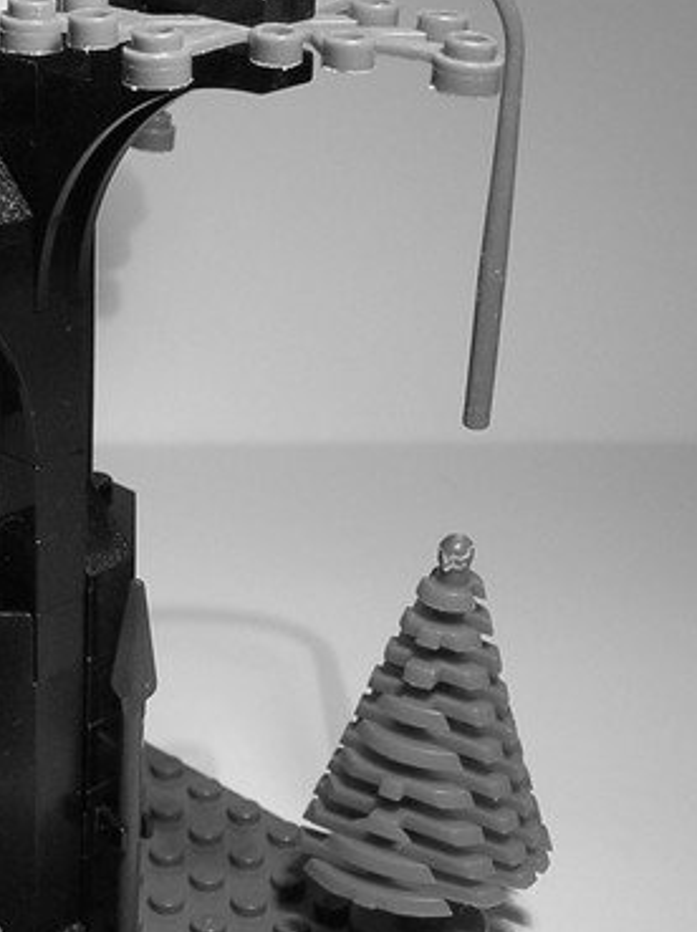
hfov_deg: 17.1
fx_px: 2232
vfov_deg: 23.6
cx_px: -107
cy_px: 417
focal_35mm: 83
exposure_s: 1/29.1
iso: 50
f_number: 2.9
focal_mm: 5.7
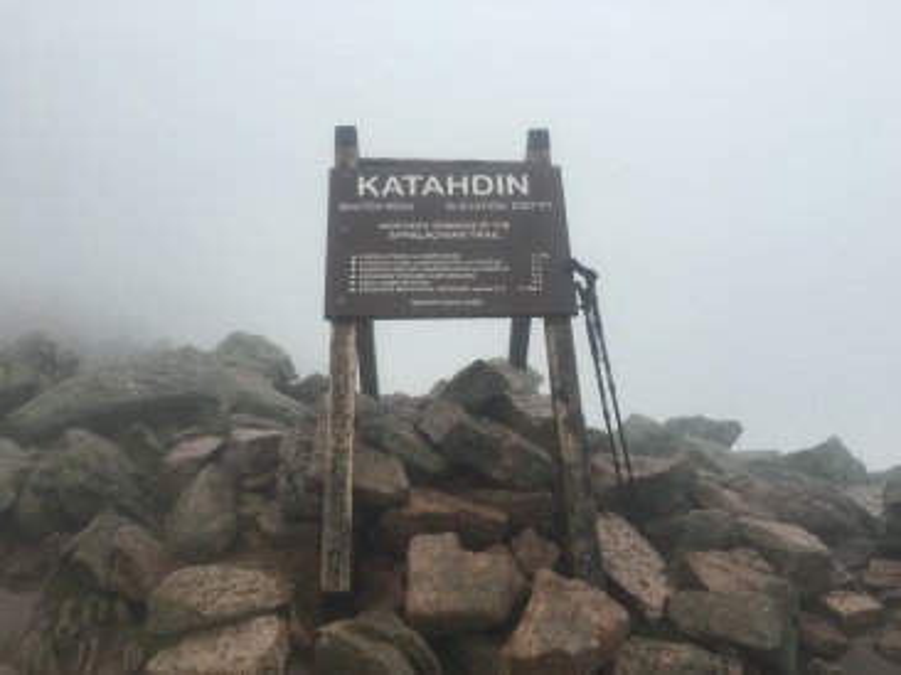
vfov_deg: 48.2
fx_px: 754
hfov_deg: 61.7
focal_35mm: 29
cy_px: 338
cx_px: 450
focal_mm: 4.15
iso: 25
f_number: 2.2
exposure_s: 1/193
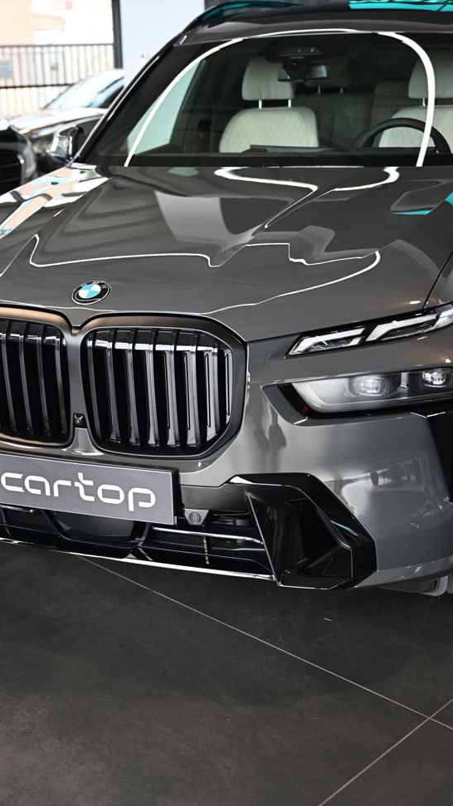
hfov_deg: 24.9
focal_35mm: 48
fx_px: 1025
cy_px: 421
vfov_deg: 42.9
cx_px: 192
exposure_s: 1/500
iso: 800
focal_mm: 43
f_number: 2.8
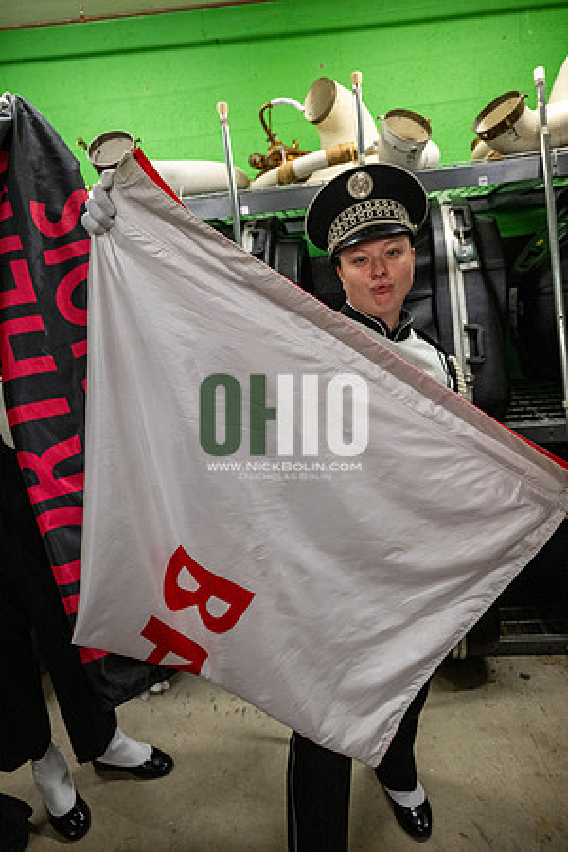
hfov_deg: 53.1
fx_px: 568
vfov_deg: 73.7
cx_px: 284
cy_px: 426
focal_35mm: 24
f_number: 3.2
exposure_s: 1/500
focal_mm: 24
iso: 5000
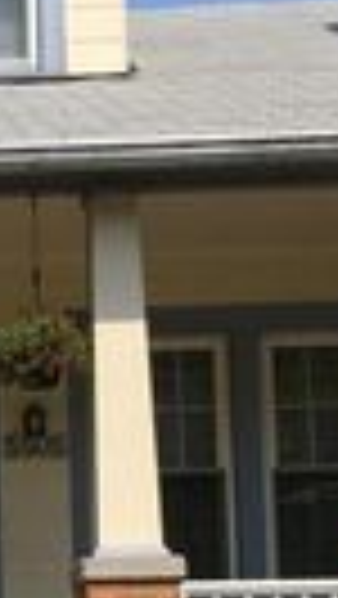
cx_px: -266
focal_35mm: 119
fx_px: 1892
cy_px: 555
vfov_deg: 17.7
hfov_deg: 9.7
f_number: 2.2
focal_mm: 4.15
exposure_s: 1/1508
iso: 25
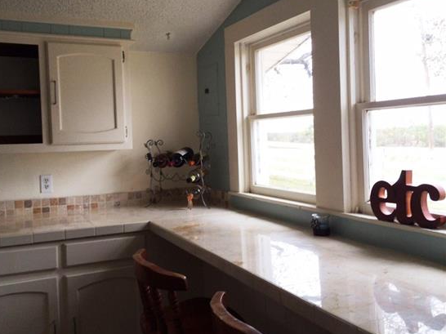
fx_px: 438
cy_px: 149
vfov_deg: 41.7
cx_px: 185
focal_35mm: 34
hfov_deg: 53.7
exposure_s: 1/120
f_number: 2.2
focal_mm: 4.15
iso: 64
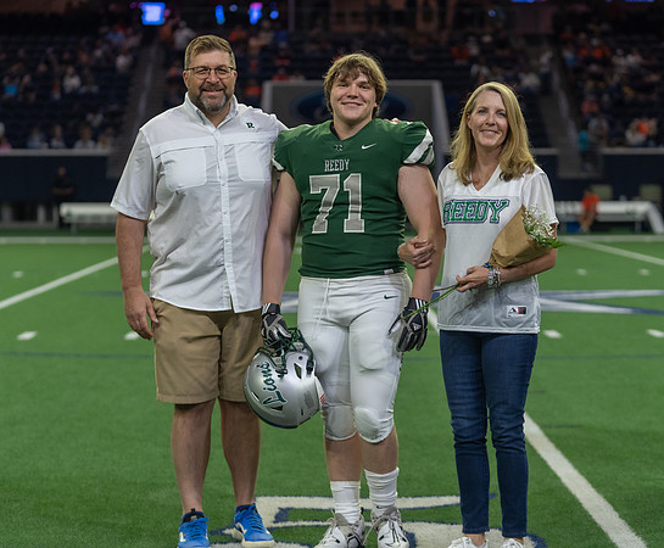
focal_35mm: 105
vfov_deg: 14.9
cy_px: 268
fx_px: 2092
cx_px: 350
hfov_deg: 18.0
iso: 1000
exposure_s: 1/320
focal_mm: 86
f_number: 2.8
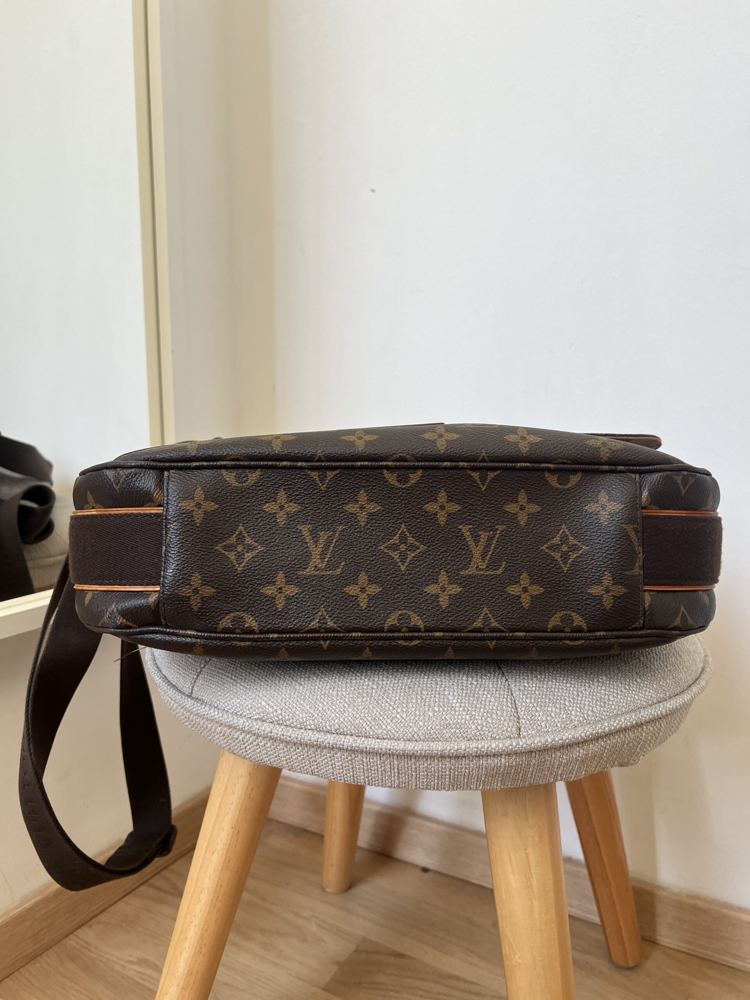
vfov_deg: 67.3
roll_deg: -0.1
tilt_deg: -8.7
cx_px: 375
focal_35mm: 26
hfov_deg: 53.1
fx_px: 751
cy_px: 500
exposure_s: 1/121
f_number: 1.5
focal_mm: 5.7
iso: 125
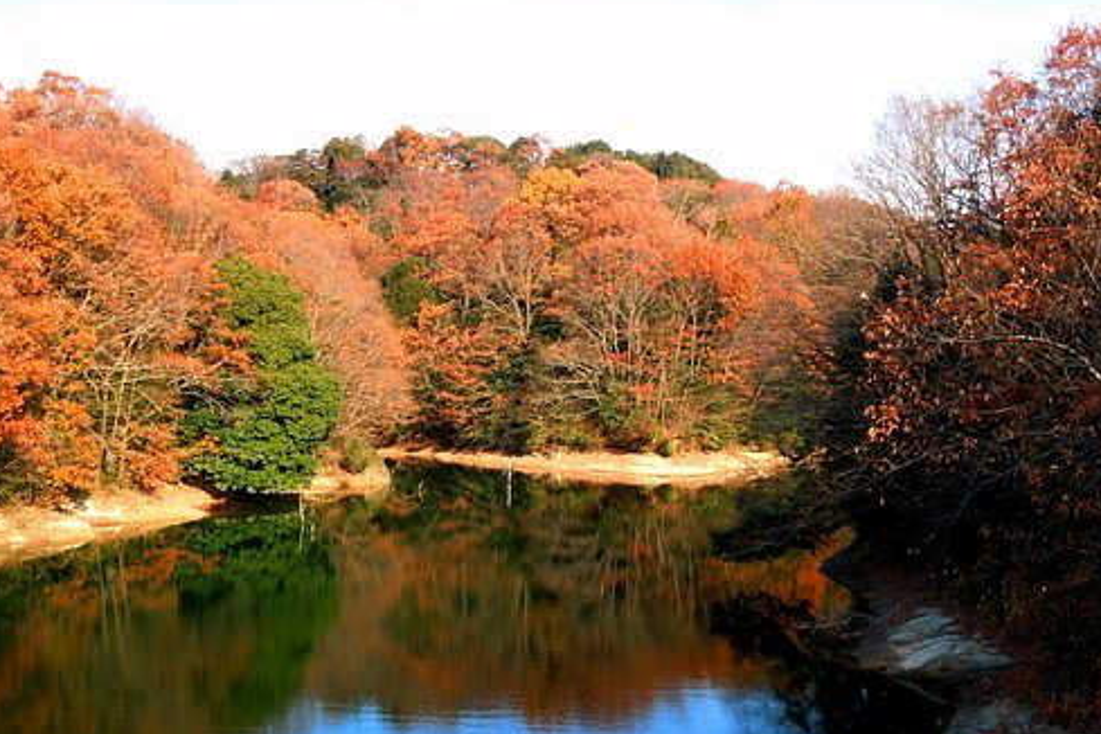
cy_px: 401
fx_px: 1498
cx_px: 527
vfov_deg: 27.5
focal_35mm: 49
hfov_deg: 40.3
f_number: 4.6
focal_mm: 8.1
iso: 100
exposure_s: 1/200
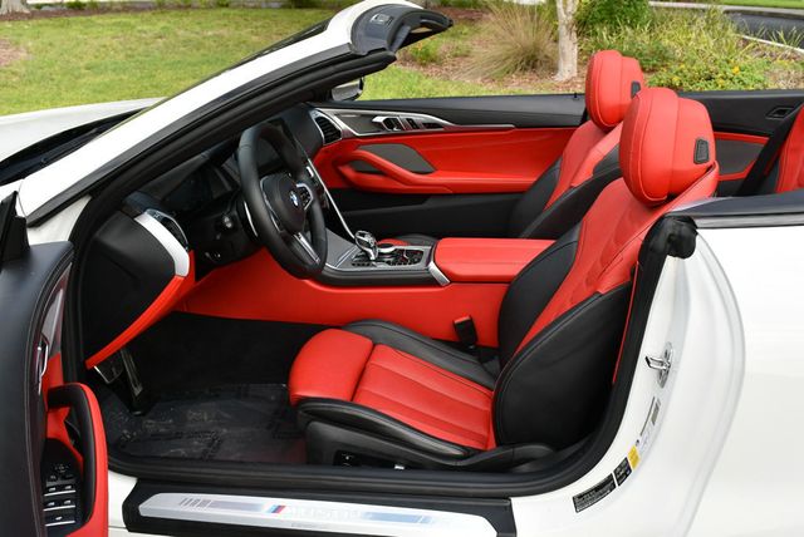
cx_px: 402
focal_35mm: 36
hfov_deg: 53.1
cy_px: 268
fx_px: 805
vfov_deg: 36.9
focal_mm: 18
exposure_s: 1/250
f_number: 5.6
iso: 200
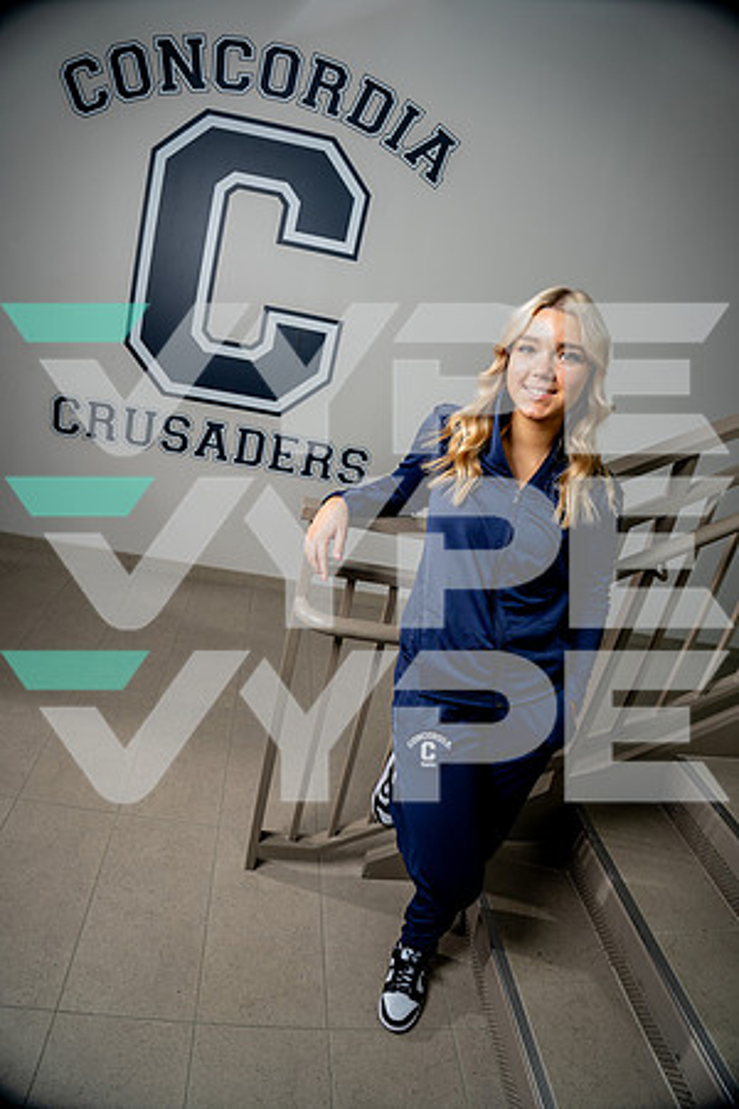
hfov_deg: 61.9
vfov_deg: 84.0
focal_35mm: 20
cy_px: 554
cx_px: 370
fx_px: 616
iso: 100
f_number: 5.6
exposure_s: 1/250
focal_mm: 20
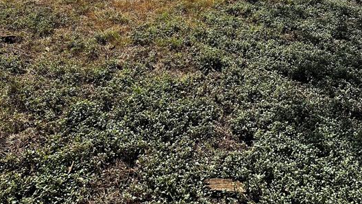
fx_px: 365
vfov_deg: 26.7
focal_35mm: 38
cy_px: -57
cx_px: 182
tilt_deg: -10.3
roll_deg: -1.2
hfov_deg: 52.8
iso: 80
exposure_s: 1/4016
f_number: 1.78
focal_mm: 6.86
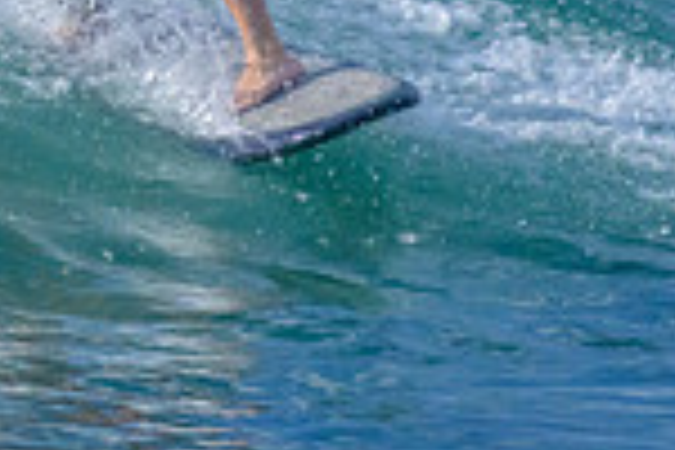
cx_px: -68
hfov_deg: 1.0
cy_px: -182
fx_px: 40534
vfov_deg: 0.6
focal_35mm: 2162
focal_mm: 560
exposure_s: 1/2000
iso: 8000
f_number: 8
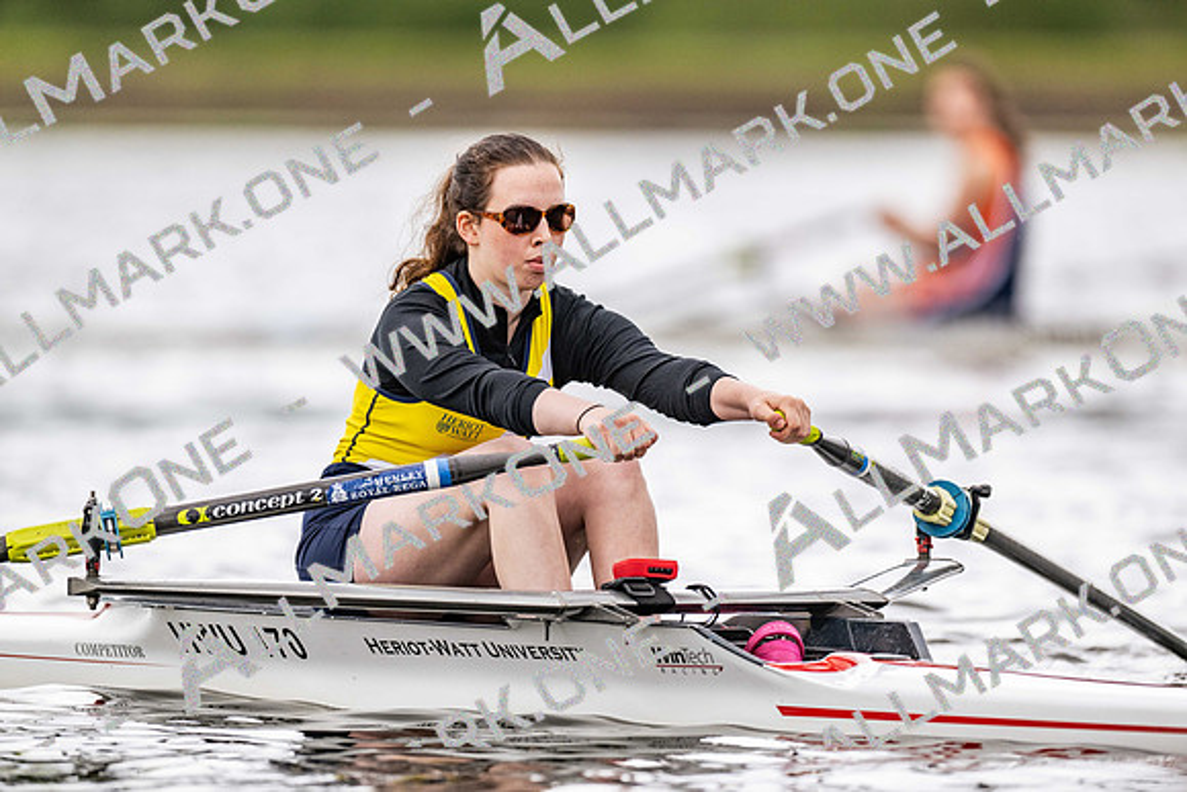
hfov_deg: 3.4
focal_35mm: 600
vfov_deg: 2.3
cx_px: 594
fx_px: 19787
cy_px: 396
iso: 800
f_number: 4
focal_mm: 600
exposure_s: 1/2500
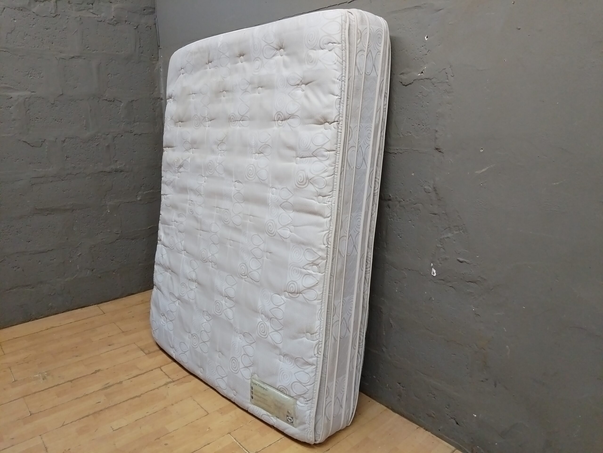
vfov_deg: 53.1
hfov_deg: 67.3
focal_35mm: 26
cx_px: 302
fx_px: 453
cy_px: 226
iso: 401
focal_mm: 4.25
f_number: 1.8
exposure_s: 1/25
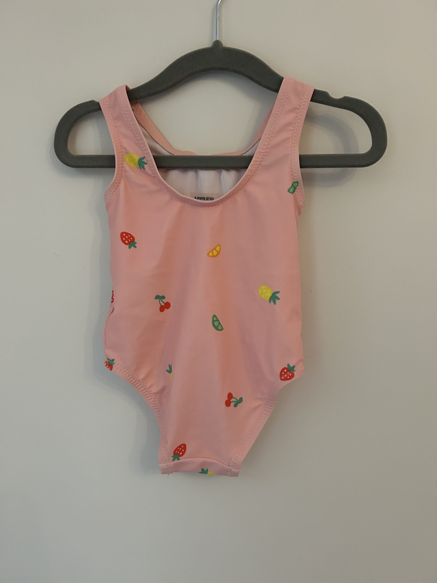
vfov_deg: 67.3
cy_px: 292
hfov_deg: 53.1
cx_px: 218
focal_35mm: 26
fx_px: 438
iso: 320
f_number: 1.5
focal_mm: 5.7
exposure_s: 1/60
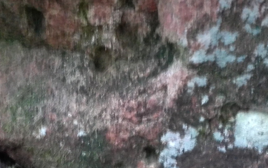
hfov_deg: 38.9
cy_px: 79
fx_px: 380
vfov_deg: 24.9
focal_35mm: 52
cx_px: 126
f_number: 2.2
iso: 800
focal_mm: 3.3
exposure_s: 1/8
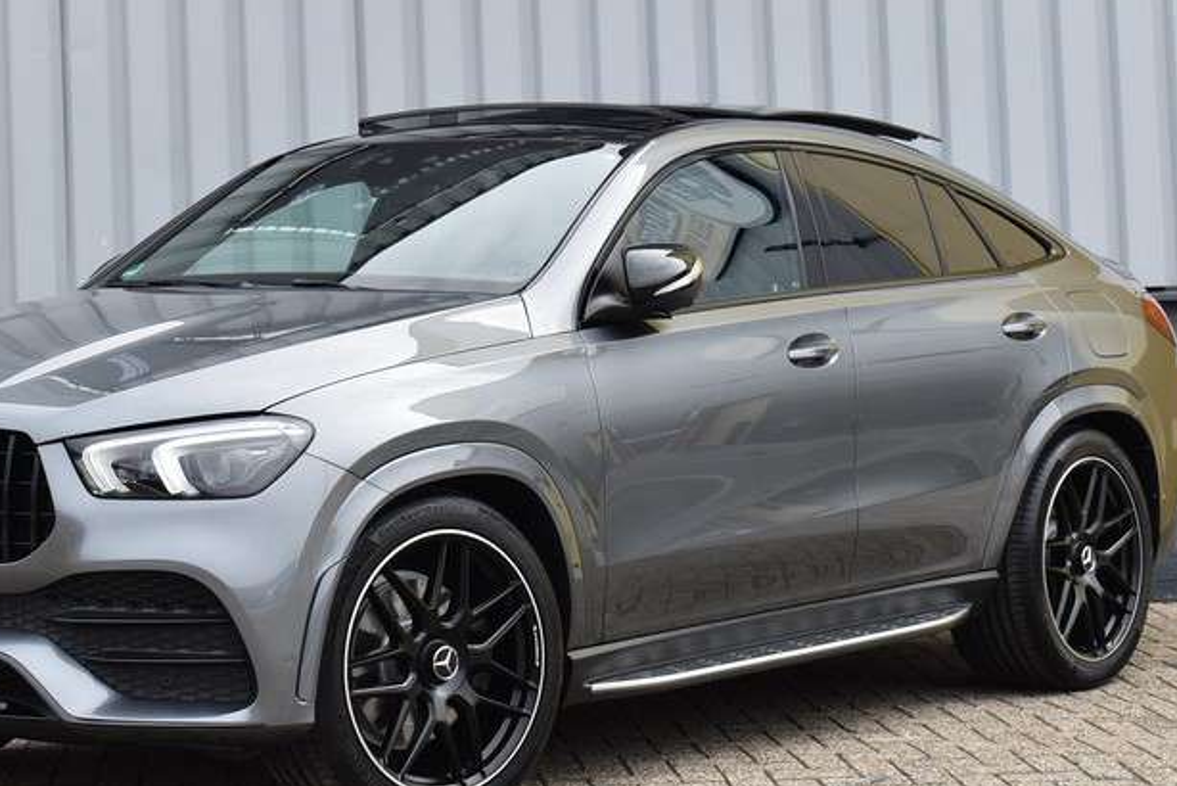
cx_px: 460
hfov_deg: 21.4
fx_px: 3107
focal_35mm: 95
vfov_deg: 14.4
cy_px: 364
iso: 220
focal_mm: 38
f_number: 8
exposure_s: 1/250
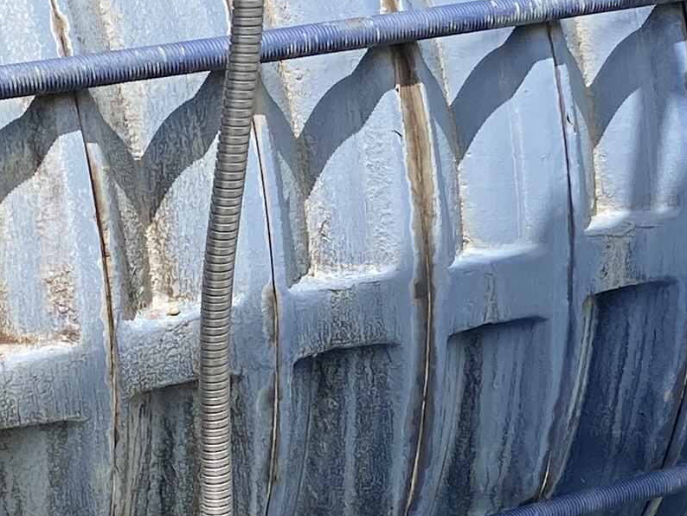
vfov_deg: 11.2
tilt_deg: -22.0
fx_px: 2621
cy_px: 396
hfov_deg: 14.9
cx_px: 484
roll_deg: +0.0
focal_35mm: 132
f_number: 1.8
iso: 32
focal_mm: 4.25
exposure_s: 1/1362
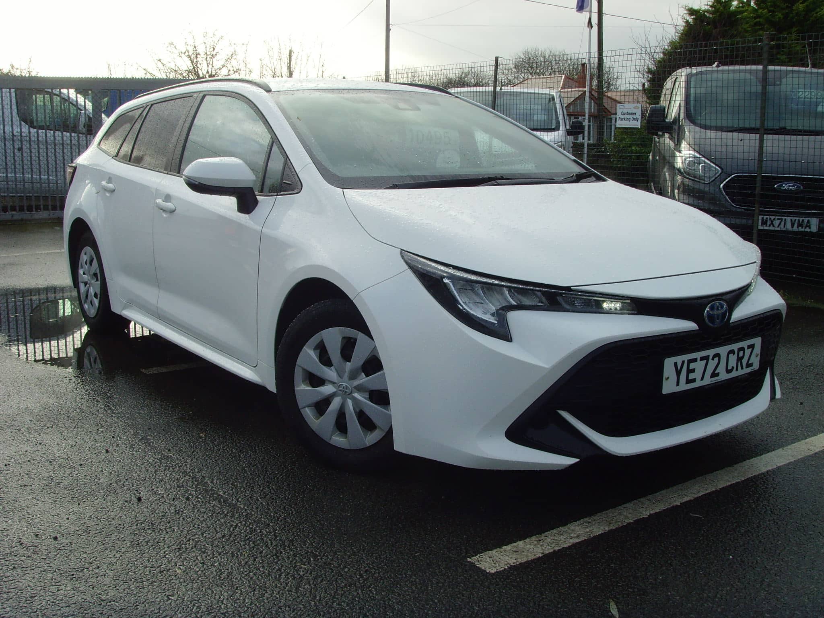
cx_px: 412
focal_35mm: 39
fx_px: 928
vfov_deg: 36.8
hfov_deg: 47.9
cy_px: 309
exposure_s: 1/125
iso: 80
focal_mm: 6.6
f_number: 6.3
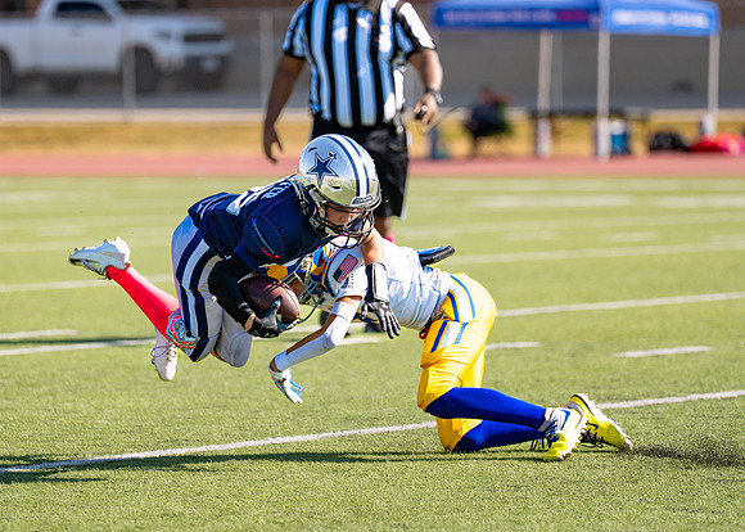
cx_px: 286
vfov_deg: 5.8
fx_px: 5291
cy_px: 272
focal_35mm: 250
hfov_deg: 8.1
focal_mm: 160
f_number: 2.8
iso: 100
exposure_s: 1/2000
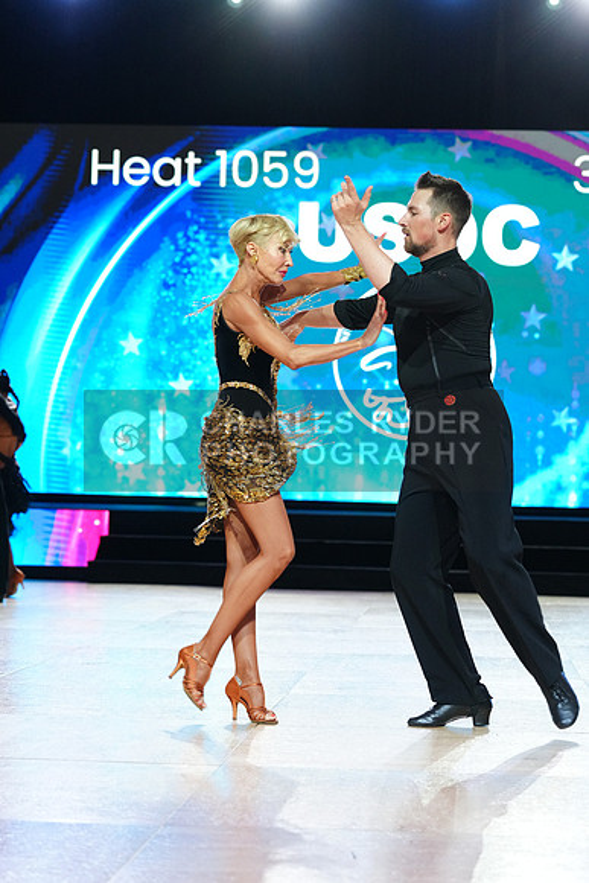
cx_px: 294
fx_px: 2134
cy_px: 442
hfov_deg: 15.7
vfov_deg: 23.4
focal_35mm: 87
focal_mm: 87
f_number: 4
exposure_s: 1/320
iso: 2500
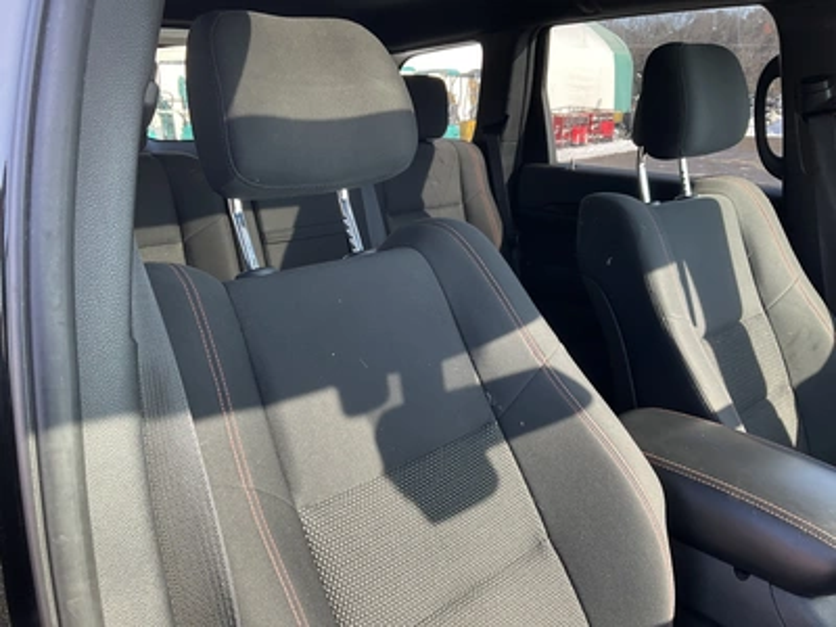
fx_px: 700
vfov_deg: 48.2
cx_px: 418
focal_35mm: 29
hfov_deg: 61.7
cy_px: 314
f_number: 1.8
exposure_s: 1/122
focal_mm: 3
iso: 25
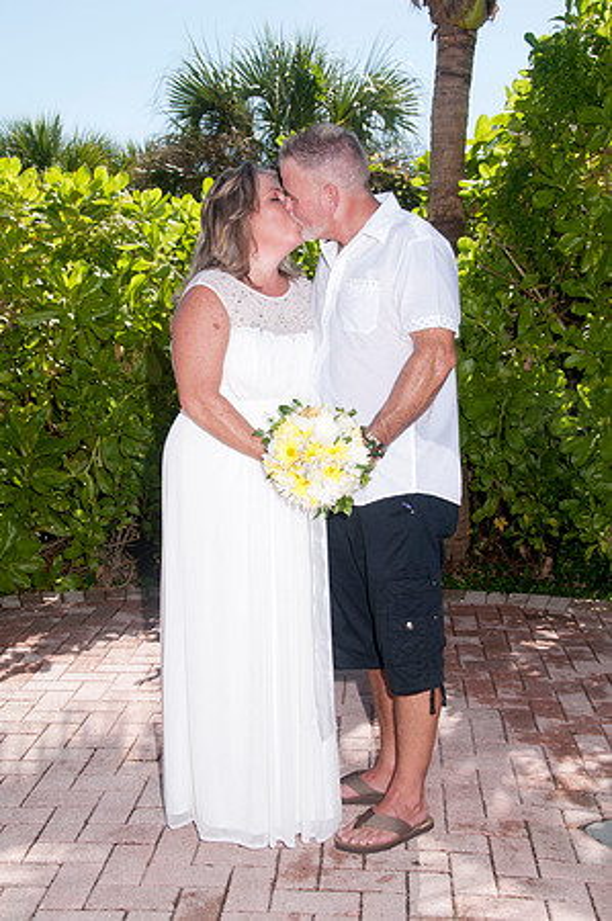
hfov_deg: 28.0
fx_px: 1227
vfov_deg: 41.2
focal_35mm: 48
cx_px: 306
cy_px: 460
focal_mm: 32
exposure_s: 1/250
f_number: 11
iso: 100
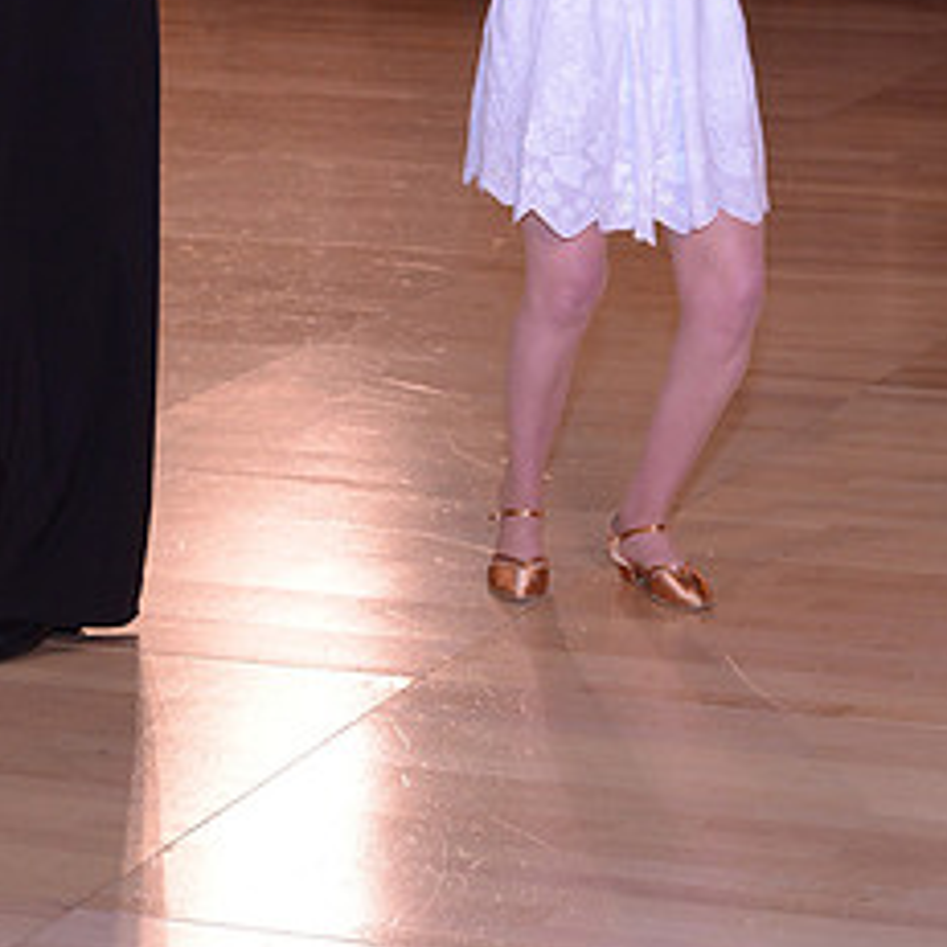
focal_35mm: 218
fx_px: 6747
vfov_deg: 8.0
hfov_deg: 8.0
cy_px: -156
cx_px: 363
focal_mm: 102
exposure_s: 1/250
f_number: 5.6
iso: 1600
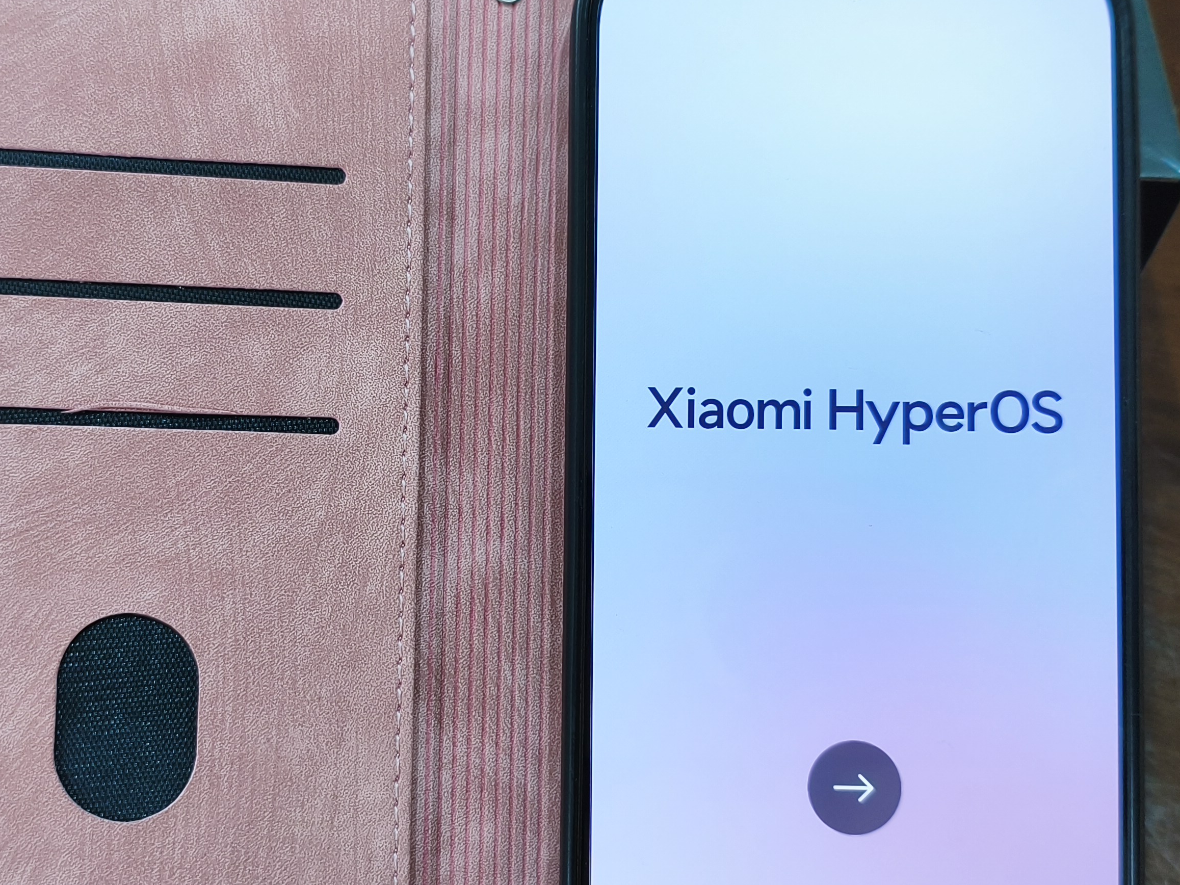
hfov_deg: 41.2
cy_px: 458
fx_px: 1568
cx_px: 522
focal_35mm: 46
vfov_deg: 31.5
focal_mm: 4.94
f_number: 1.5
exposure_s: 1/50
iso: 250
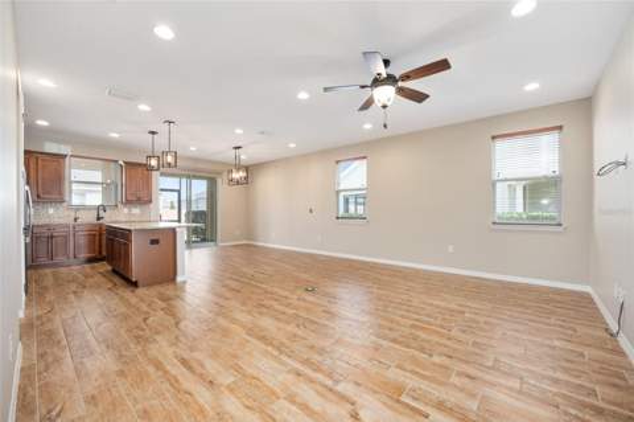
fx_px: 246
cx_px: 317
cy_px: 211
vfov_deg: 81.1
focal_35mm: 14
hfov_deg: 104.3
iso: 400
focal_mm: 14
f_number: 7.1
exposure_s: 1/6
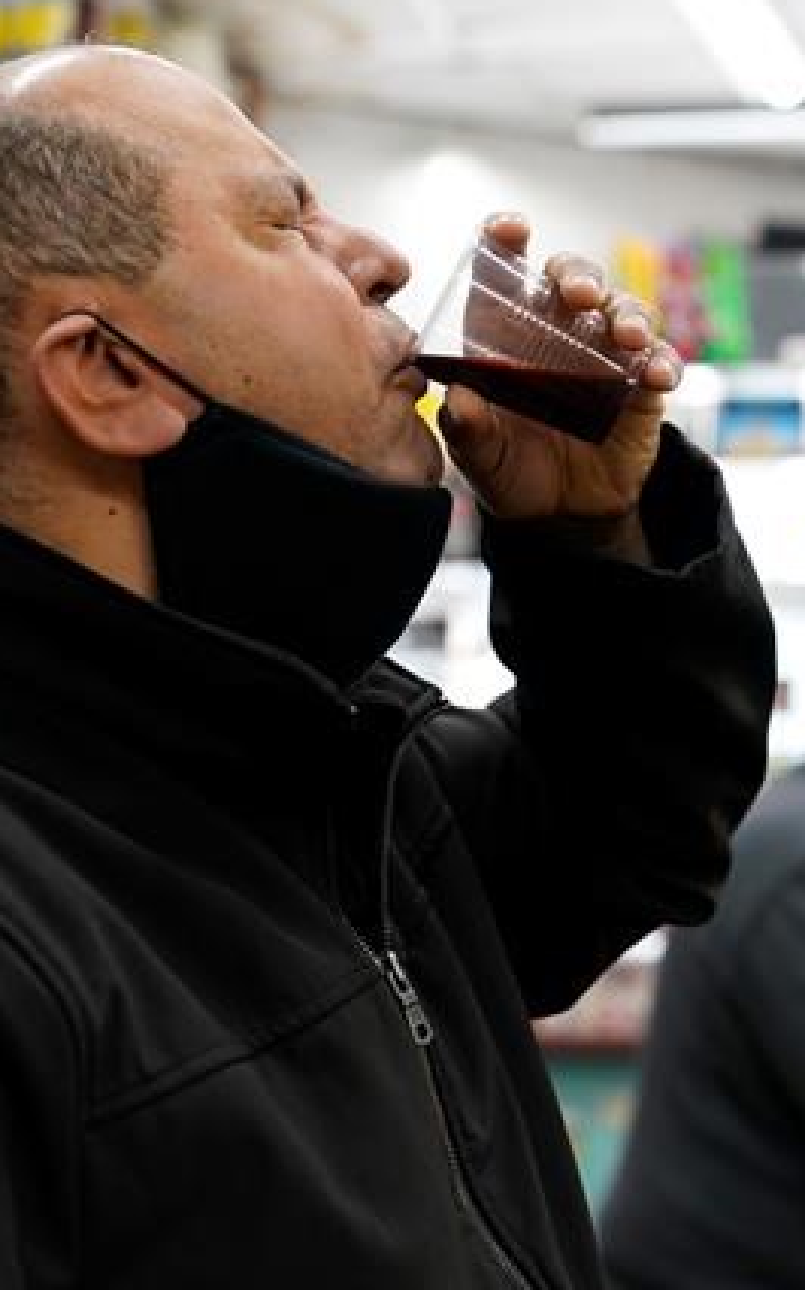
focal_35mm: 87
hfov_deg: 15.0
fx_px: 3056
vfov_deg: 23.8
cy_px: 637
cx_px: 560
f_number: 3.5
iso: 1600
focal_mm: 56
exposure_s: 1/250
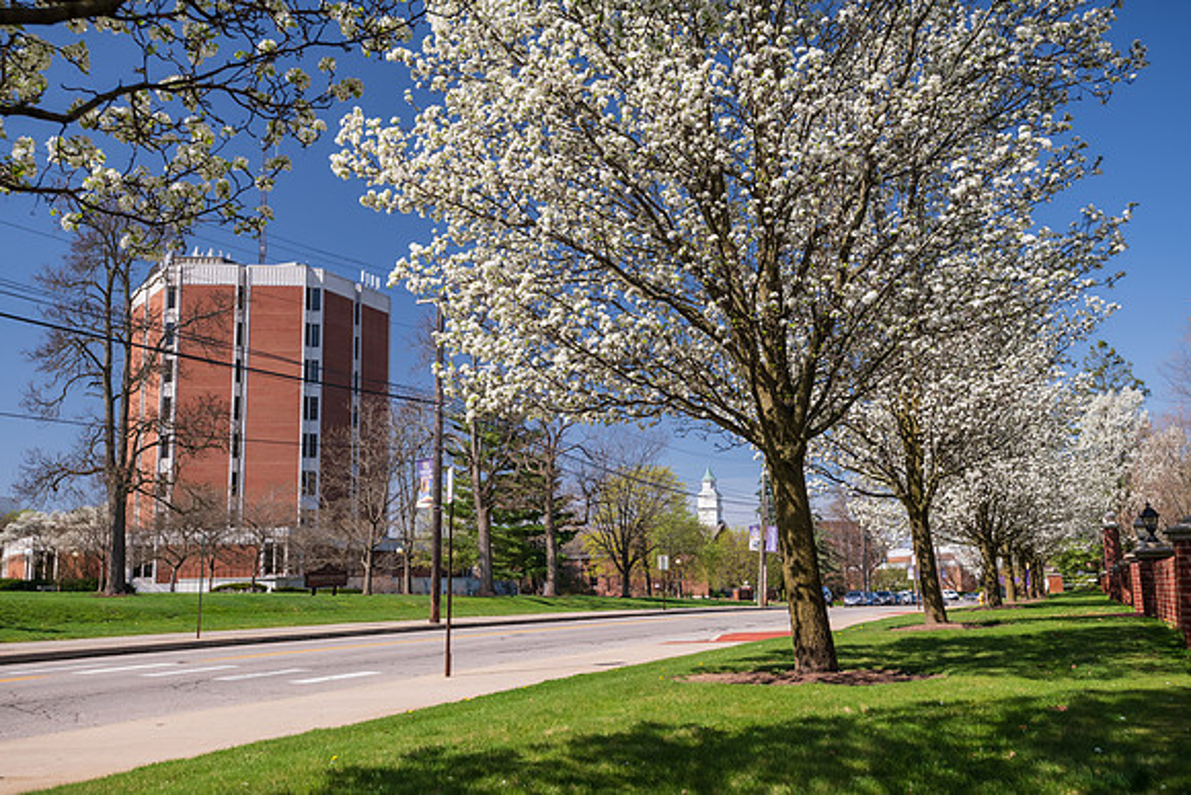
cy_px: 398
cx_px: 596
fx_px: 1158
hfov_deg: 54.4
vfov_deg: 37.9
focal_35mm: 35
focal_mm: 35
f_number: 6.3
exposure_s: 1/400
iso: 400
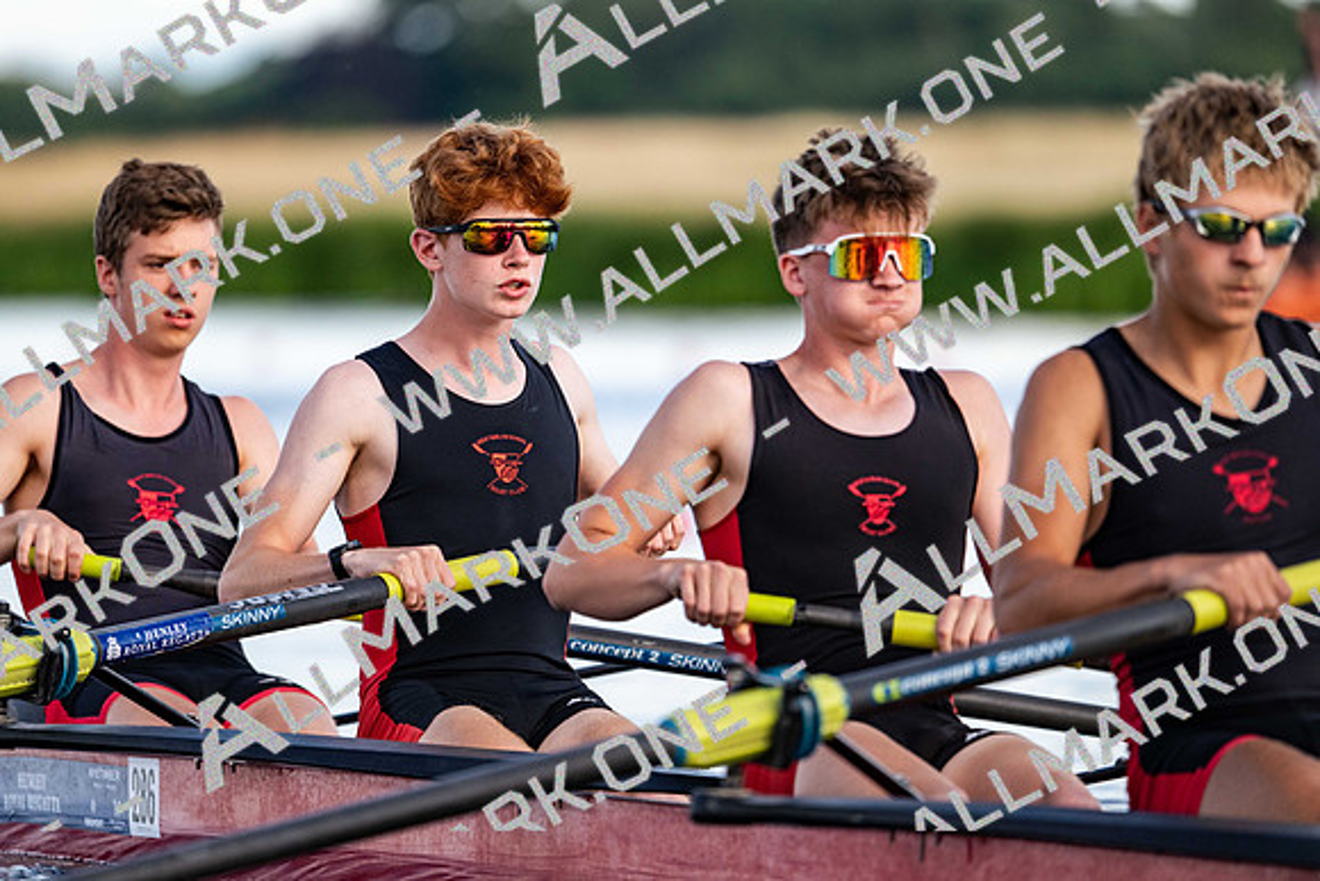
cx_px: 660
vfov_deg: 3.4
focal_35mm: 400
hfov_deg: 5.2
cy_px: 440
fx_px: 14669
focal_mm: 400
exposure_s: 1/2500
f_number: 4.5
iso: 800
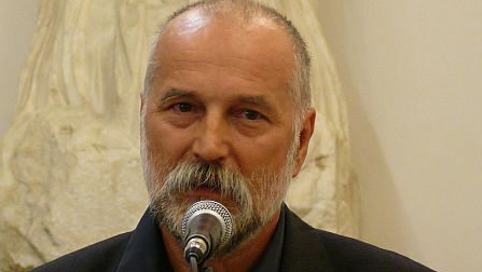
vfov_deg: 4.7
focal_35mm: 260
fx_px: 3325
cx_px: 242
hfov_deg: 8.3
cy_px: 149
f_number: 3.6
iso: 200
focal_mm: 28.2
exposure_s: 1/13
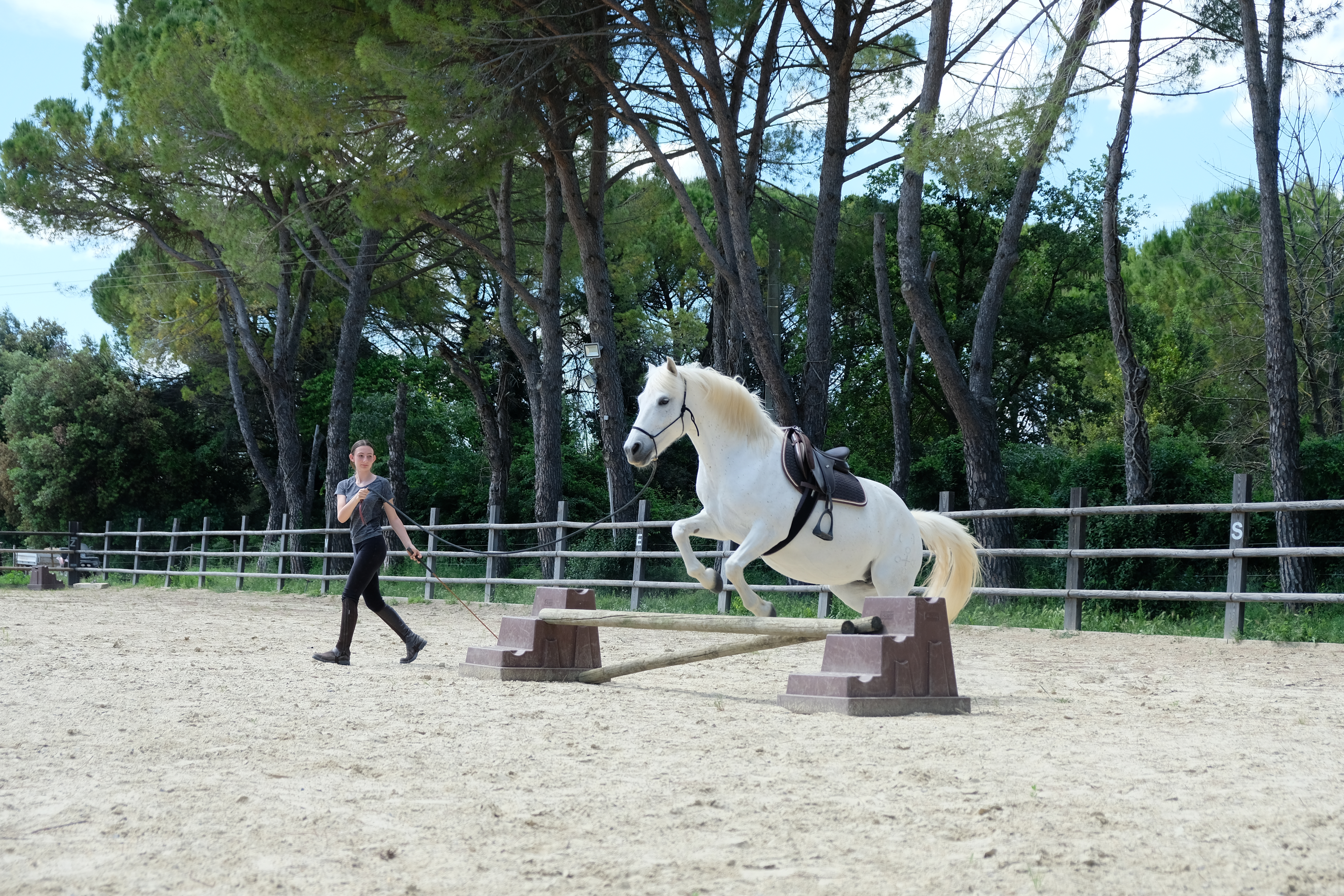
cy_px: 448
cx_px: 672
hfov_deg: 36.9
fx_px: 2016
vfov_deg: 25.1
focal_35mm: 54
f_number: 3.6
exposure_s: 1/900
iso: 400
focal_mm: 35.8
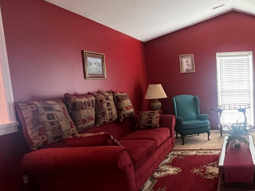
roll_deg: +2.7
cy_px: 105
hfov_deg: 55.2
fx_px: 206
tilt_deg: -5.6
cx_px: 229
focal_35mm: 28
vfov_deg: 49.7
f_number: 1.8
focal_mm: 1.57
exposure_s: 1/60
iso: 320
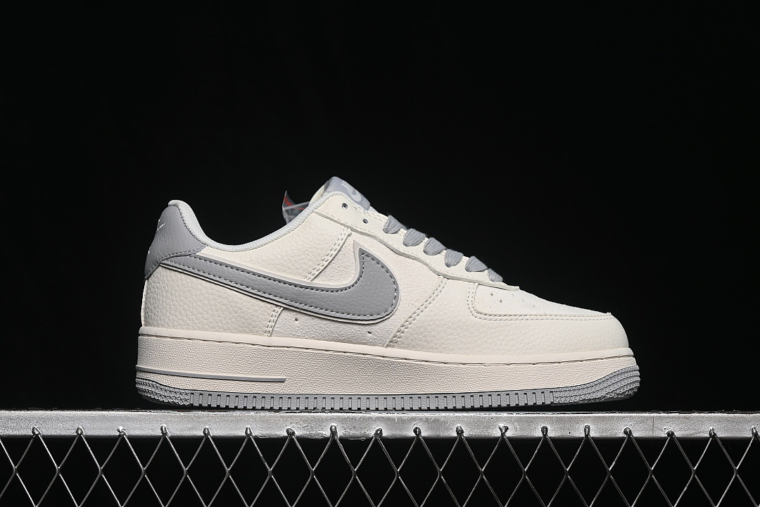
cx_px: 380
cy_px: 254
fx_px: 1583
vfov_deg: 18.2
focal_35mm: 75
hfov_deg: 27.0
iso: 160
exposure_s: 1/60
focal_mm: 50
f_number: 7.1
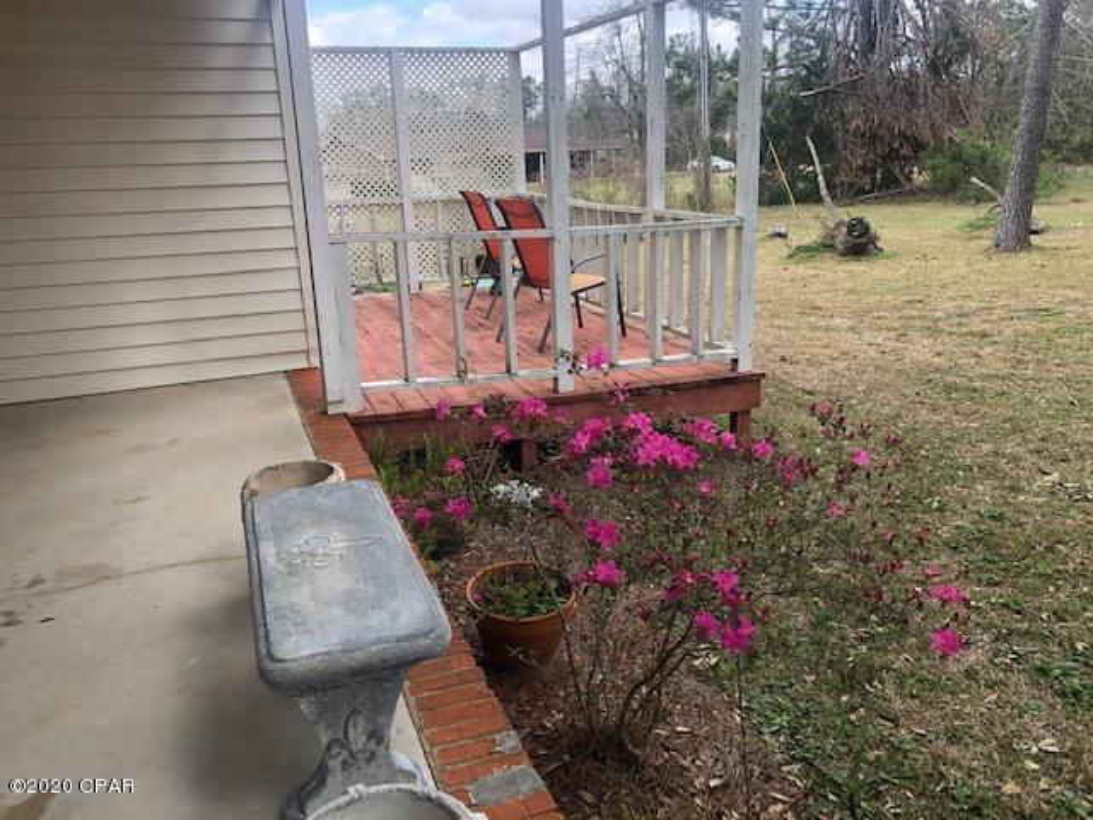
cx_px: 546
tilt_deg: -16.4
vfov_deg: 49.7
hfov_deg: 63.4
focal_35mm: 28
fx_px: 884
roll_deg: +2.0
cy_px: 410
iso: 20
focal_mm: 3.99
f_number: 1.8
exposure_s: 1/277
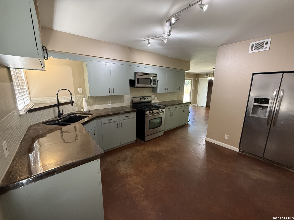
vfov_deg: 85.7
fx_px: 119
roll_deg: -0.7
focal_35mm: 14
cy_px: 110
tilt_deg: -11.6
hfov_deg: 102.1
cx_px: 147
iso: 400
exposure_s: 1/60
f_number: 2.2
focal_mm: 2.22
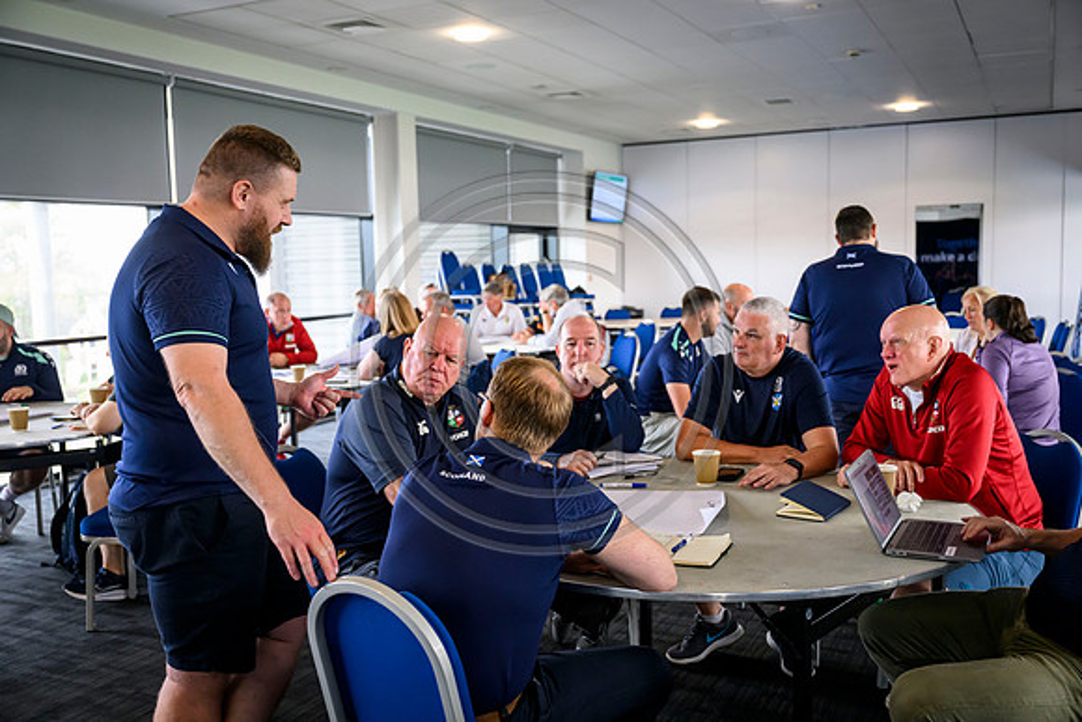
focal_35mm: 34
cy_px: 361
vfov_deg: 38.9
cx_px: 541
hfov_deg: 55.8
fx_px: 1022
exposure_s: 1/500
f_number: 3.2
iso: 3200
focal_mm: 34
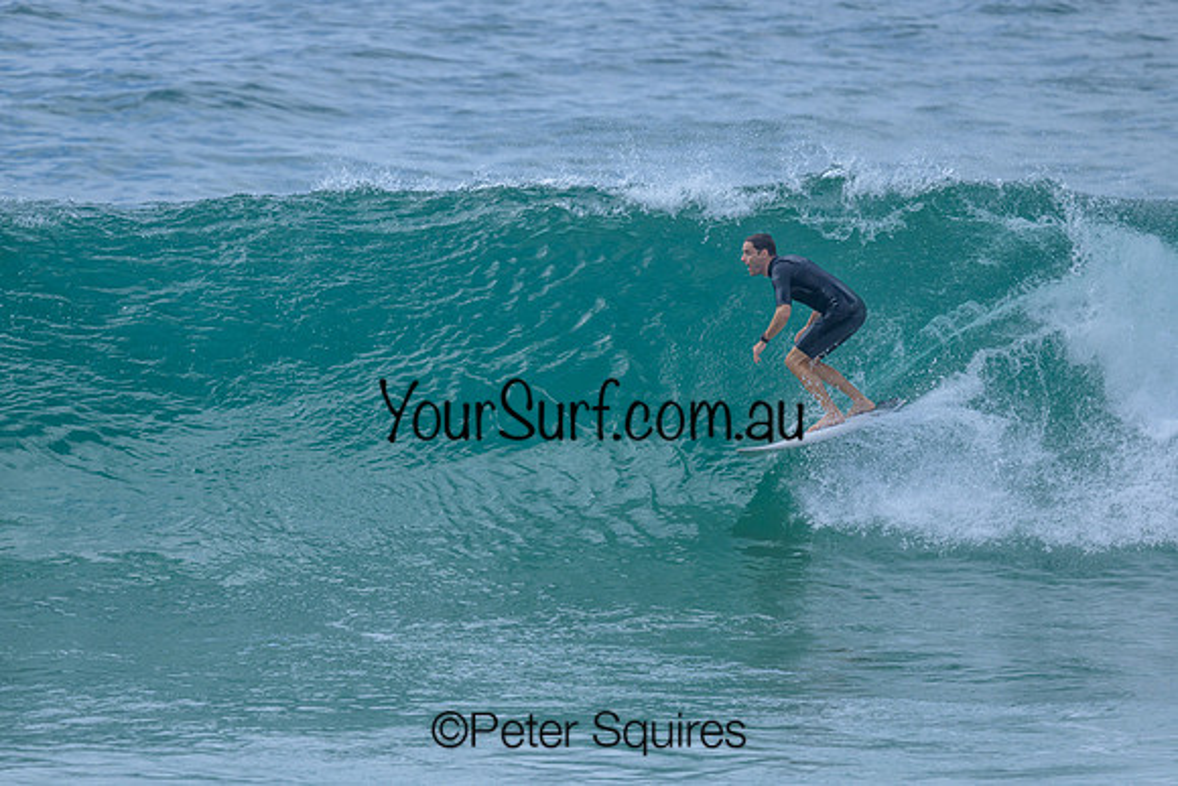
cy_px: 393
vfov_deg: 1.7
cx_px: 589
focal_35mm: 800
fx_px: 26183
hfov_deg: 2.6
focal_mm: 800
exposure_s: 1/2000
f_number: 6.3
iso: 360
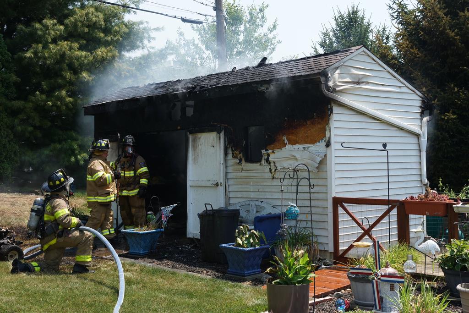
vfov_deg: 25.8
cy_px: 156
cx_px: 234
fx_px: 684
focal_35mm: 52
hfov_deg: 37.8
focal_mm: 35
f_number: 8
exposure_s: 1/400
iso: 250
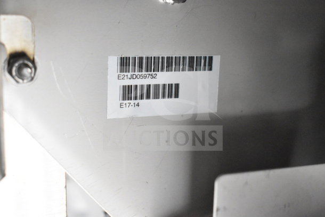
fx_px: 488
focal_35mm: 54
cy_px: 108
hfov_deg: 36.9
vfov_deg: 25.1
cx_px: 162
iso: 10000
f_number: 4.8
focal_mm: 36
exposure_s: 1/60
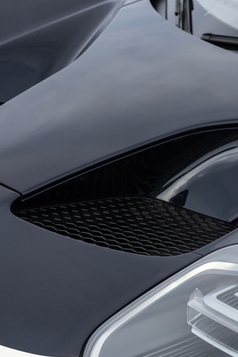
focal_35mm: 86
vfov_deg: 23.3
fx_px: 853
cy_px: 283
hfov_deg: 15.8
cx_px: 183
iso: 100
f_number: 6.3
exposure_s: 1/200
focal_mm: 45
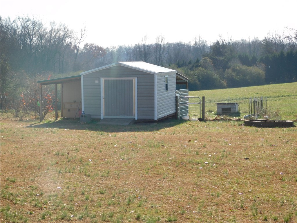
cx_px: 148
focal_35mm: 91
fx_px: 781
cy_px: 112
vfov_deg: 16.2
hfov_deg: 21.5
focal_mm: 16.1
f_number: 4.5
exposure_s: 1/500
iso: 125
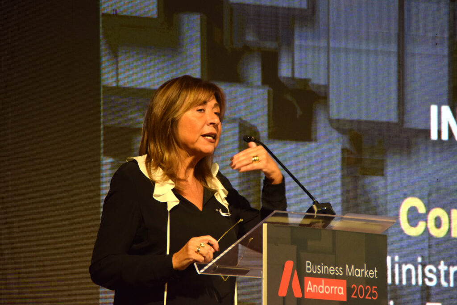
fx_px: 3809
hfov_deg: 6.9
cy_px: 152
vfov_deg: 4.6
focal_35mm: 300
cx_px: 228
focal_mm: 200
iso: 800
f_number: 6.3
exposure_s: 1/160
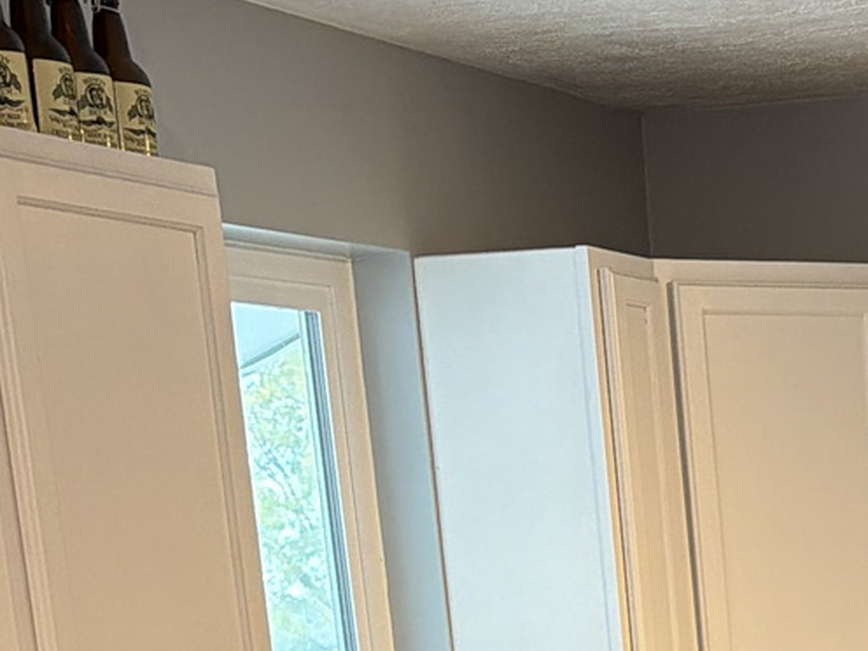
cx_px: 1141
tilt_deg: -15.1
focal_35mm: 99
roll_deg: +2.2
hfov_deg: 18.4
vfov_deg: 13.3
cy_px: 1223
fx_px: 2482
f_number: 1.78
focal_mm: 6.76
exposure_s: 1/60
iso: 200
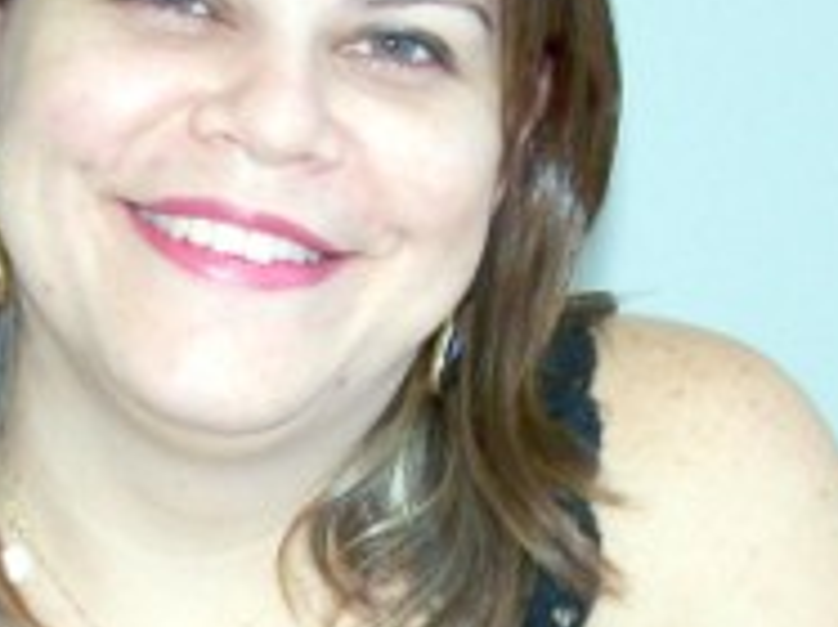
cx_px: 258
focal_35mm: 130
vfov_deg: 11.4
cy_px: 502
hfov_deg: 15.1
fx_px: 3145
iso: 160
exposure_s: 1/60
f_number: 2.8
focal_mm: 6.3
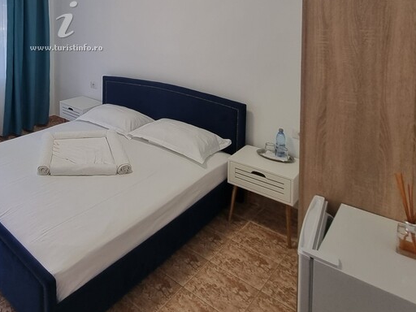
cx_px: 76
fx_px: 312
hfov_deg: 61.0
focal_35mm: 26
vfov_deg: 47.9
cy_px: 34
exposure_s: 1/50
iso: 125
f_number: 2.2
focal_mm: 2.2
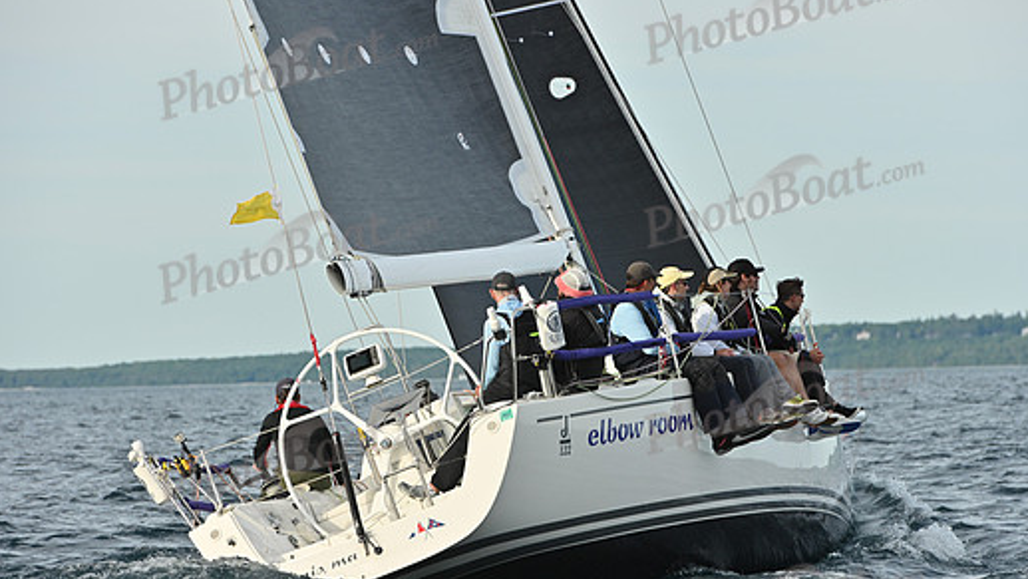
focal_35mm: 235
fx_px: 6407
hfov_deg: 9.2
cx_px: 543
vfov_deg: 5.2
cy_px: 327
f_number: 7.1
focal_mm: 200
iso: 320
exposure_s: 1/1000
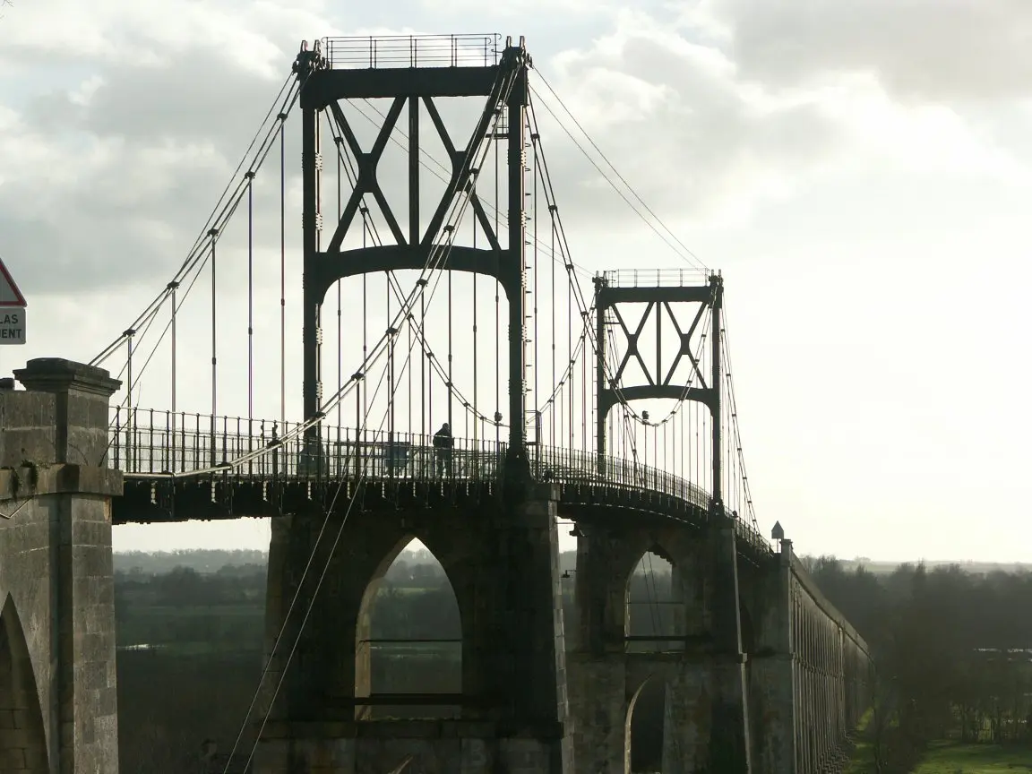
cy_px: 387
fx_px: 3727
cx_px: 516
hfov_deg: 15.8
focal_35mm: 125
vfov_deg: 11.9
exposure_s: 1/800
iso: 100
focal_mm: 31.64
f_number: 7.1
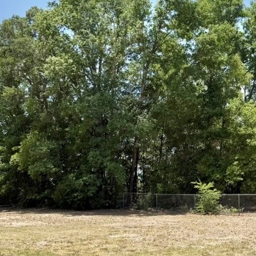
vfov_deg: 29.5
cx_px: 167
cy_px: 157
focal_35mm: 58
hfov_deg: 29.4
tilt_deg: +5.8
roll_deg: +0.8
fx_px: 485
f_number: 1.78
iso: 80
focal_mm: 6.76
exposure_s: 1/4405
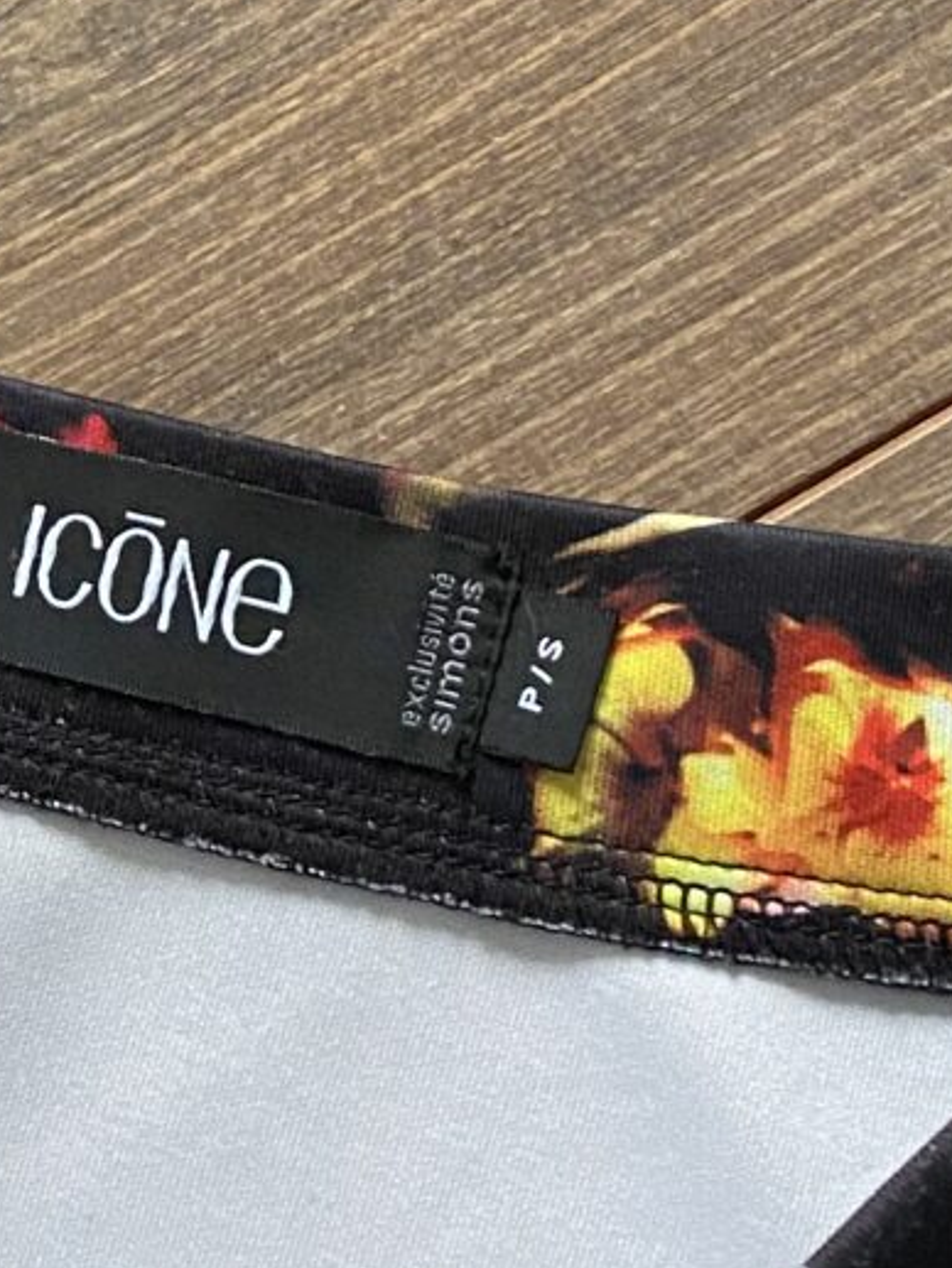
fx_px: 3775
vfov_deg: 19.1
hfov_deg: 14.1
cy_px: 750
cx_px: -74
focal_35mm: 103
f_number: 1.8
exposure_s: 1/50
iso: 500
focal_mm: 4.25
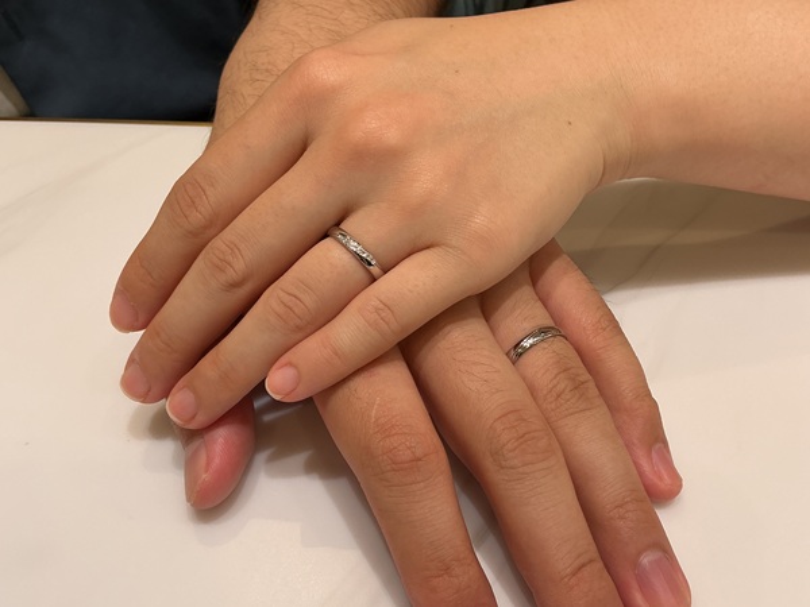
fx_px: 679
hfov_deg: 61.7
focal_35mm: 29
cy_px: 304
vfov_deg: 48.2
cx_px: 405
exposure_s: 1/140
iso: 20
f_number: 1.8
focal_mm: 3
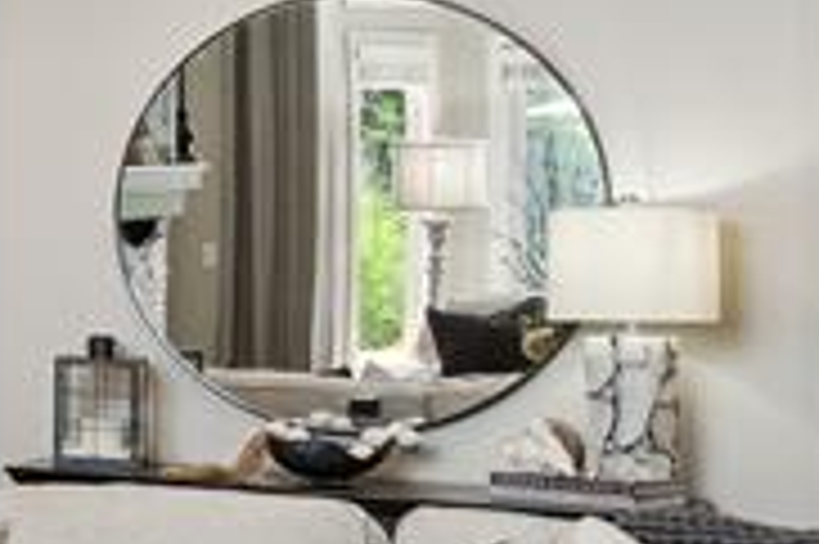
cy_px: 333
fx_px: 2046
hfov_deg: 16.7
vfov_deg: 15.1
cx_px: -842
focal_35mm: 90
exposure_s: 1/40
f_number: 8
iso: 400
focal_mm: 16
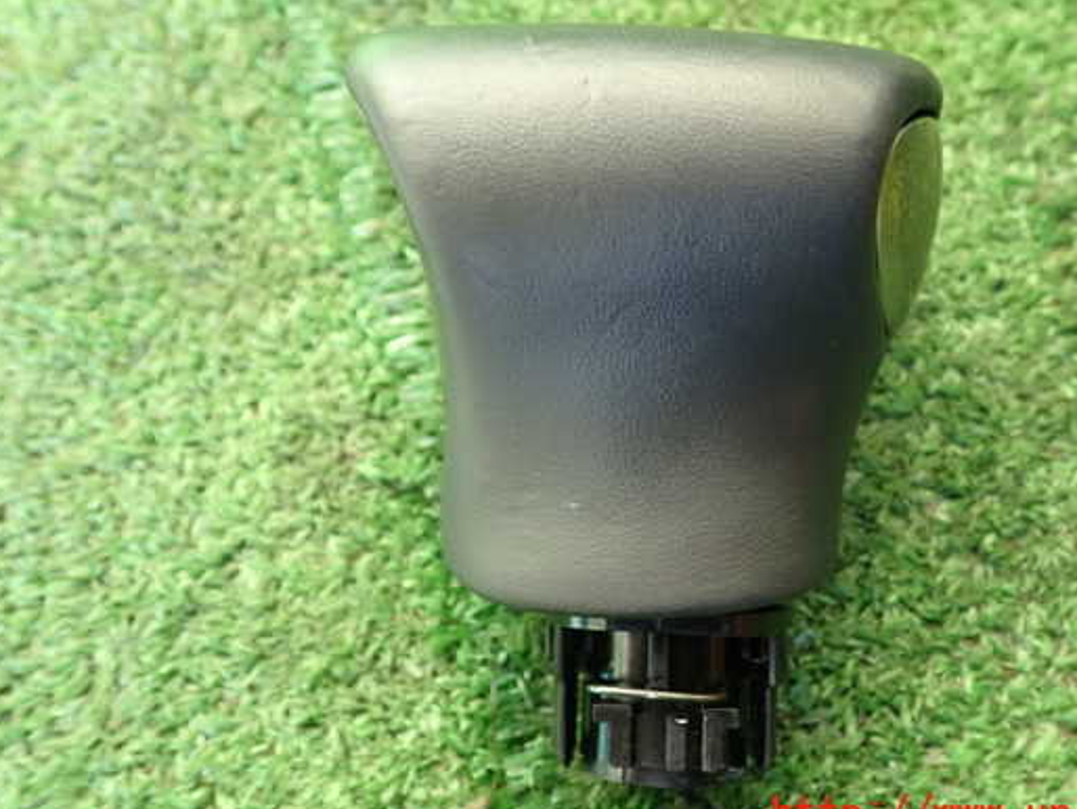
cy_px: 371
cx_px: 616
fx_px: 1089
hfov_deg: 52.4
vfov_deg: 40.7
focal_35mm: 35
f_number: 2.3
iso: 250
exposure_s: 1/60
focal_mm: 5.4
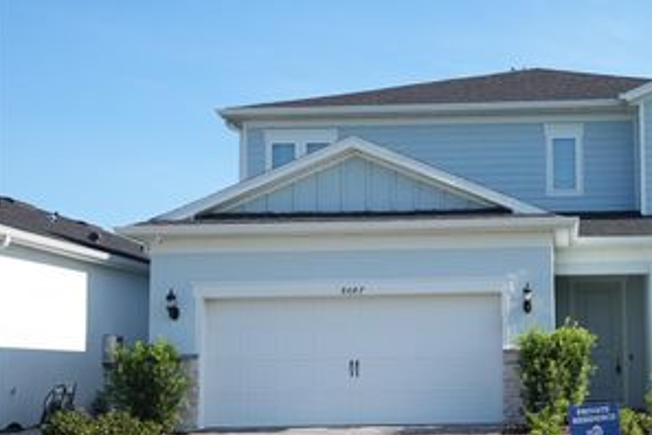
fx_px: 1068
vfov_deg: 22.9
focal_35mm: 59
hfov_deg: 32.8
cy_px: 279
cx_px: 542
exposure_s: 1/400
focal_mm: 35
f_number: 4.5
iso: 80
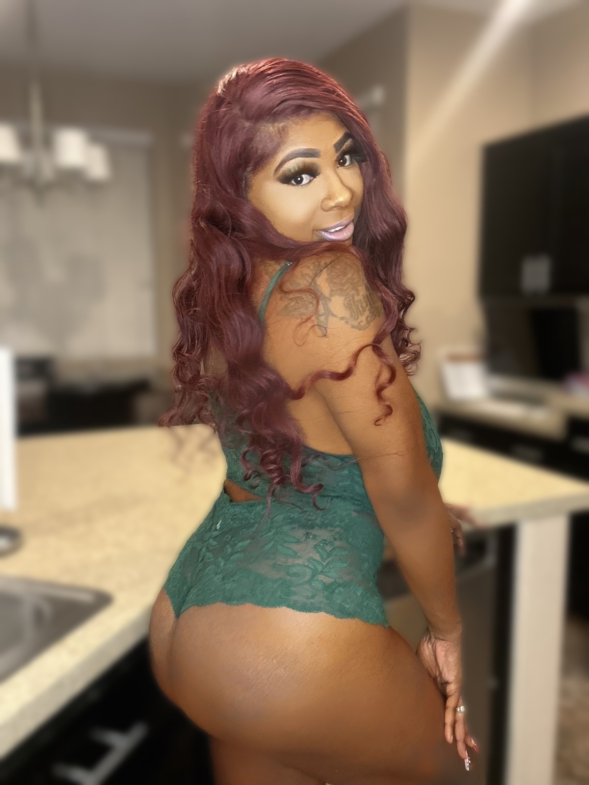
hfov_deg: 46.8
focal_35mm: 30
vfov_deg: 60.0
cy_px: 392
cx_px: 294
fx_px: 681
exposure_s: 1/43
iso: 320
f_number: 1.9
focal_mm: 2.69
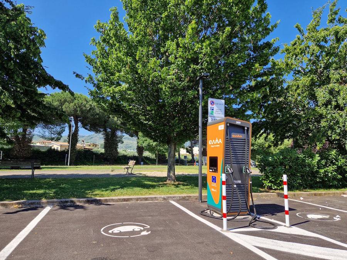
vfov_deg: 58.9
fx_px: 231
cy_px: 130
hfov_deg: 73.9
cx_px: 174
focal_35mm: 23
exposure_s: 1/962
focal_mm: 5.4
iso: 50
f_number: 1.8
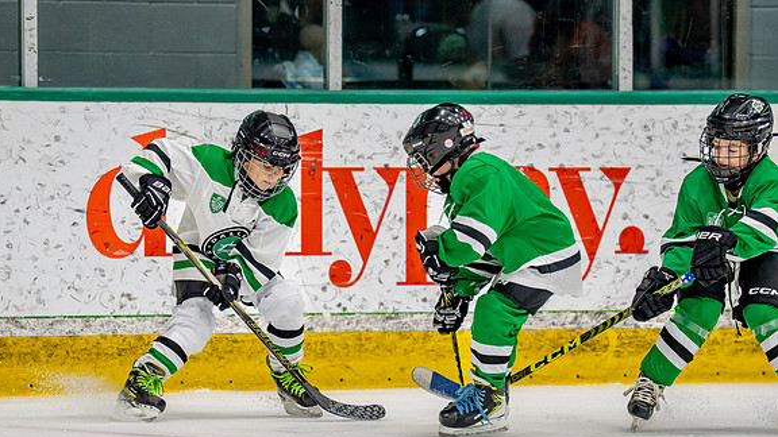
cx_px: 381
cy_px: 279
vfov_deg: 3.6
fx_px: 7055
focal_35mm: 342
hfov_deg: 6.3
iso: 800
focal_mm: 200
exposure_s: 1/1250
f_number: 2.8
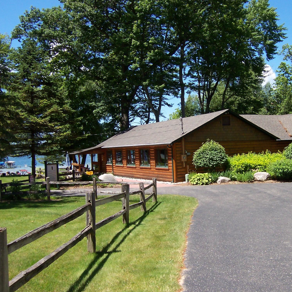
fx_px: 410
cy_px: 144
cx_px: 193
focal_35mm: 43
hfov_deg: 38.8
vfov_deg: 39.2
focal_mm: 5.6
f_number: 4
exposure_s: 1/500
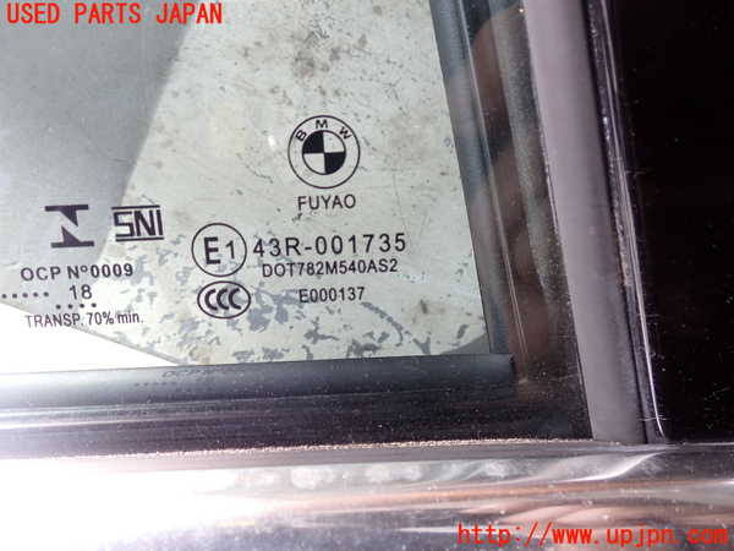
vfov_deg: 46.8
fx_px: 636
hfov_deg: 60.0
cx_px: 367
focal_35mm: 30
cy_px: 276
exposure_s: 1/80
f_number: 3.2
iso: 100
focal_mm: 5.4
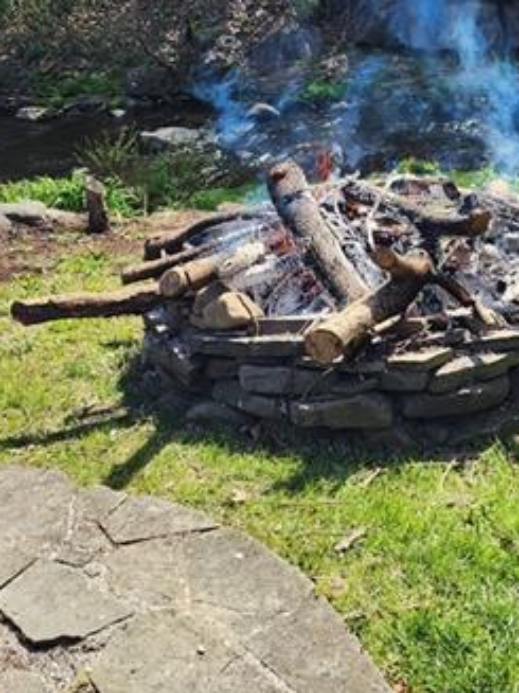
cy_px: 102
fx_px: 1080
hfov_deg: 26.5
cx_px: 415
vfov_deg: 34.1
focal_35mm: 54
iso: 12
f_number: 1.8
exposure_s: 1/366
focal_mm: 6.4
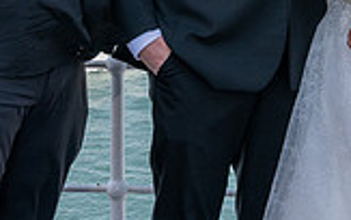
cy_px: -123
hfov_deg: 11.2
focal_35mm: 186
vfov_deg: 6.9
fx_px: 1780
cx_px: 268
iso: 200
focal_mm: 43
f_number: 11
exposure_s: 1/200
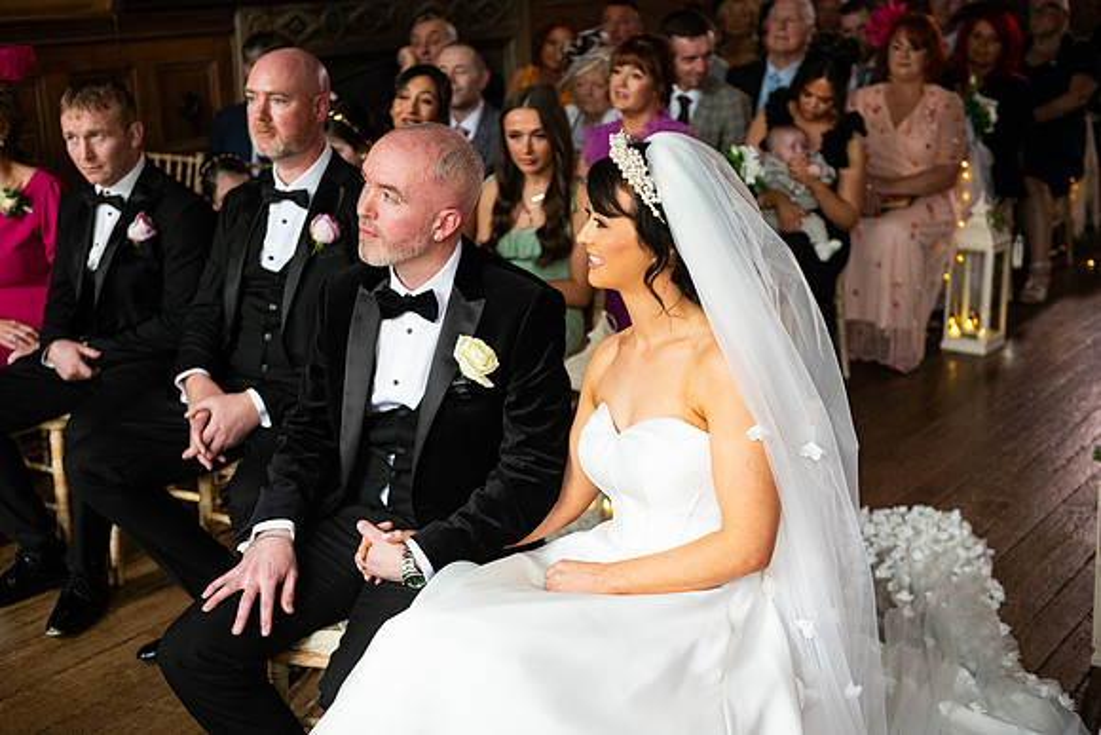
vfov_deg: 27.0
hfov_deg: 39.6
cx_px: 550
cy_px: 368
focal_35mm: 50
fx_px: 1529
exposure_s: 1/160
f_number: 3.5
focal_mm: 50
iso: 800
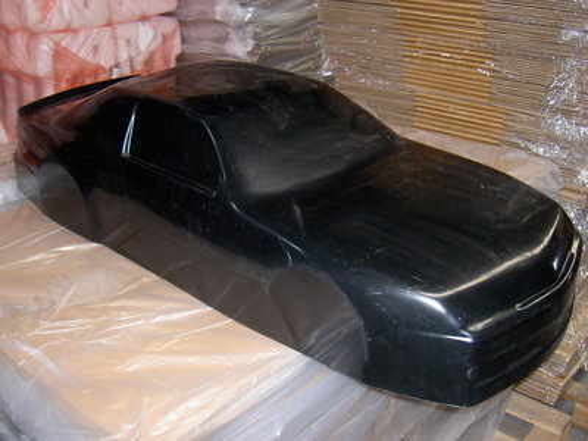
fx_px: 662
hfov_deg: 47.9
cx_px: 294
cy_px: 220
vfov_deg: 36.8
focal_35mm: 39
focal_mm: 8
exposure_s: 1/59.5
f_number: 2.8
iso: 100
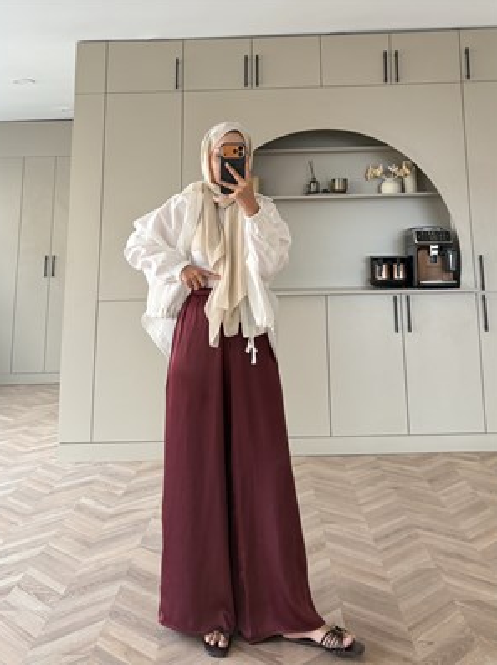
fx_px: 479
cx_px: 241
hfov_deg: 54.8
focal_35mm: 25
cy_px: 341
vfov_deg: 69.4
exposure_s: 1/91
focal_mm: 6.76
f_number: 1.78
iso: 200
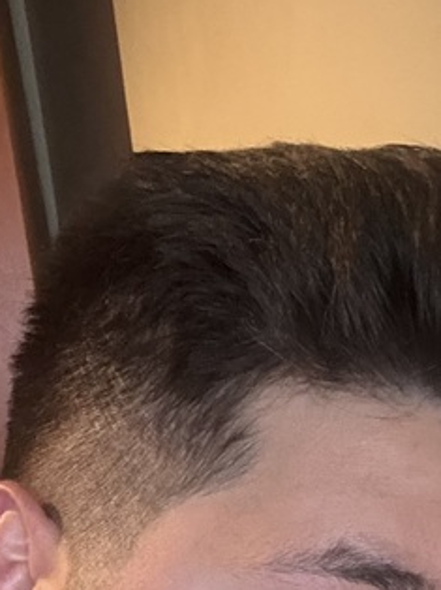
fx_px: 1497
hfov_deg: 16.8
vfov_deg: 20.7
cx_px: 233
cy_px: 725
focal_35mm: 88
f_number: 1.9
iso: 640
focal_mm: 2.69
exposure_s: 1/19
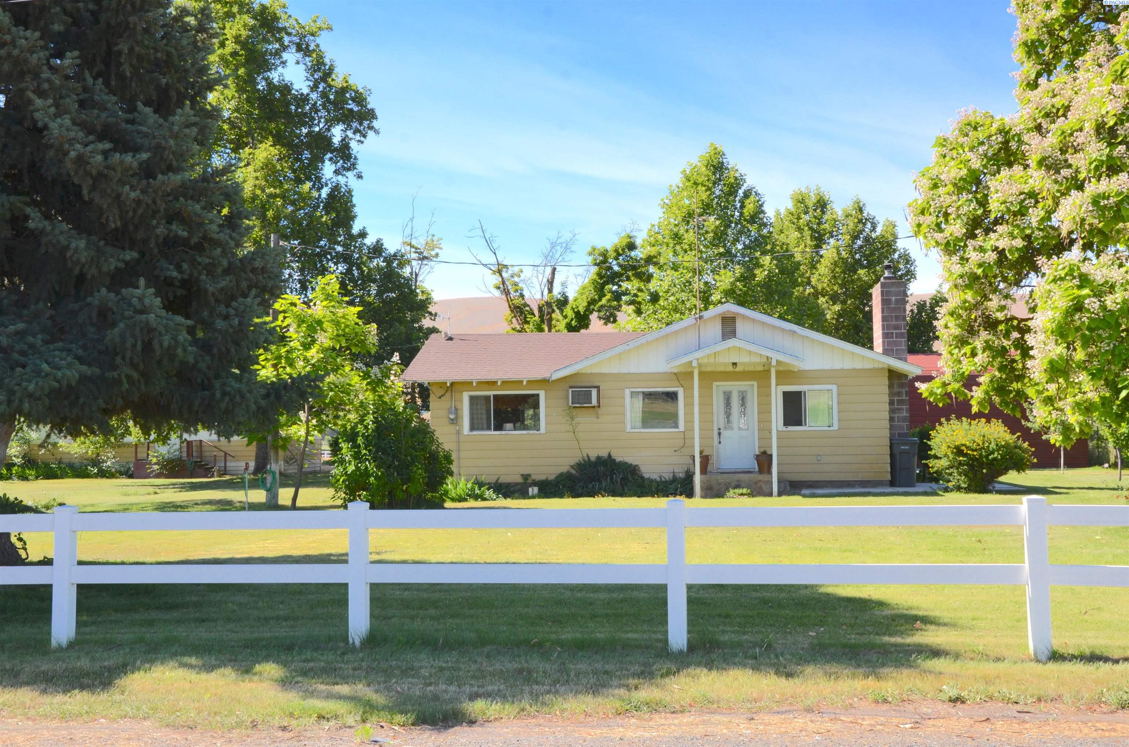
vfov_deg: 31.7
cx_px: 564
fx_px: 1314
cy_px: 374
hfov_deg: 46.5
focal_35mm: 42
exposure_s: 1/250
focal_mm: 28
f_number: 11
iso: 400
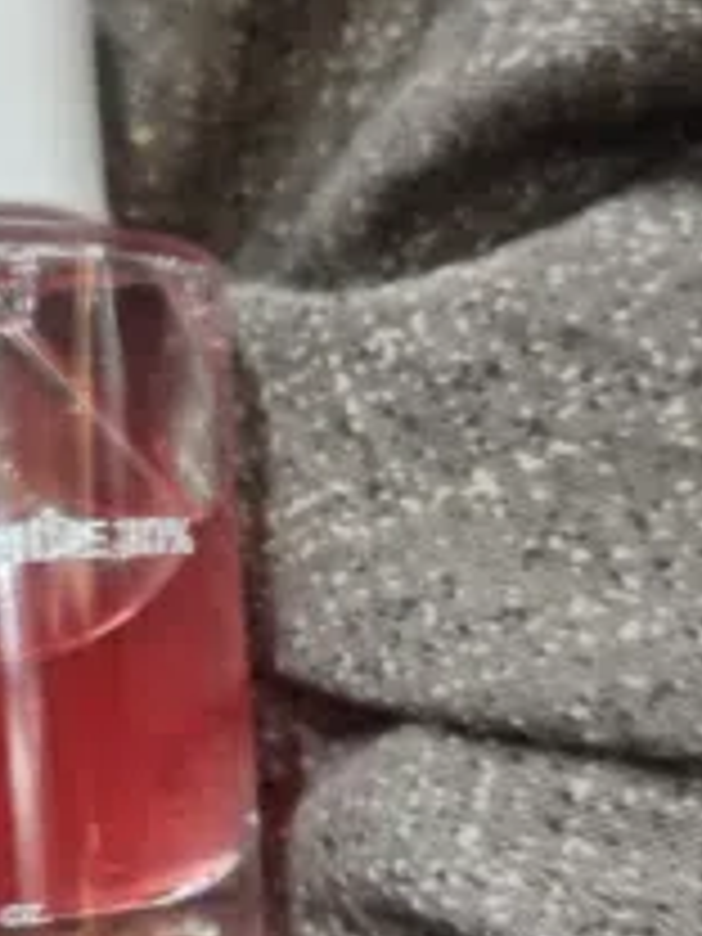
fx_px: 1406
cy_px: 554
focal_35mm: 52
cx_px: 86
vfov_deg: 36.7
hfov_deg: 27.2
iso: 2322
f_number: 1.9
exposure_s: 1/33.3
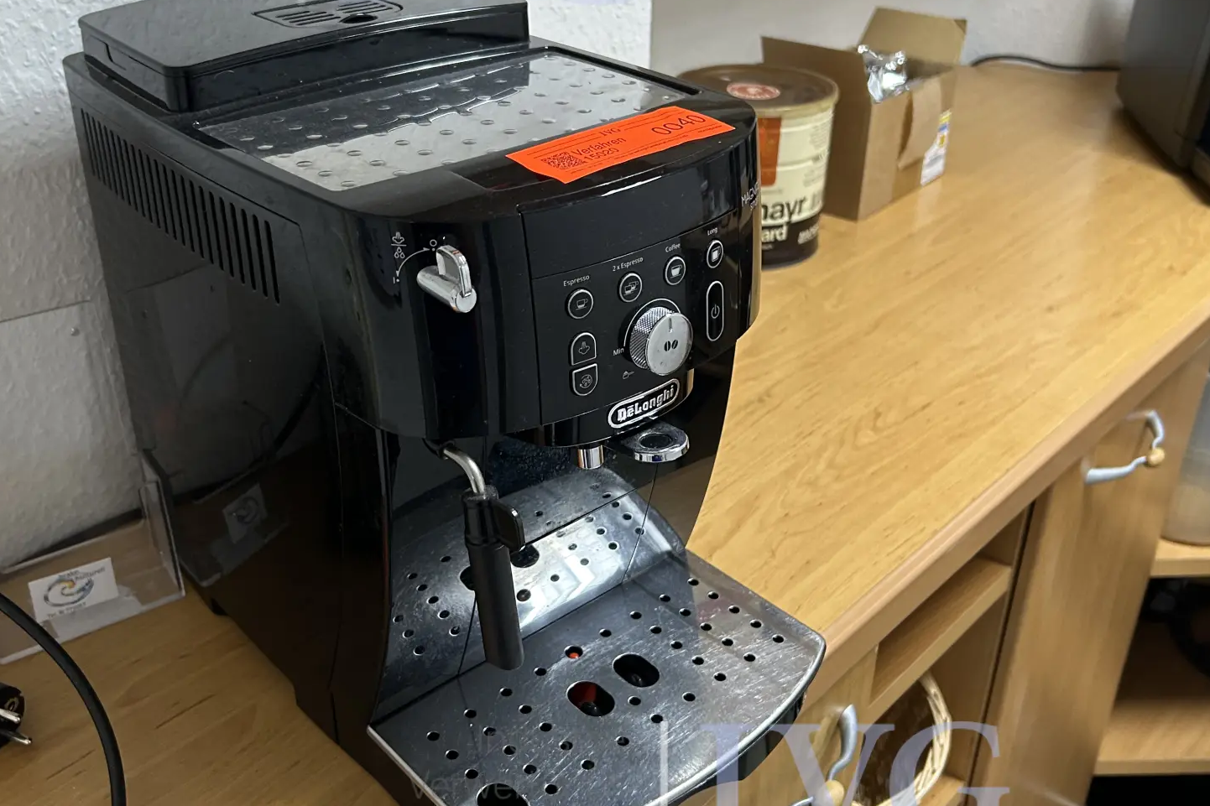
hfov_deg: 53.0
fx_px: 1210
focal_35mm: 36
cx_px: 527
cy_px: 363
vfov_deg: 36.8
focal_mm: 5.7
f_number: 1.5
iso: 200
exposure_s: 1/50
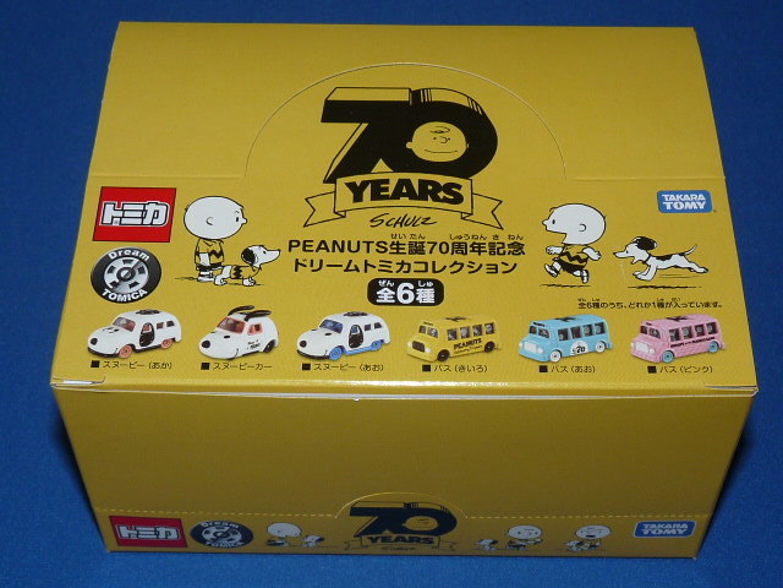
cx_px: 392
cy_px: 294
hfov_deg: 31.2
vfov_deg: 23.7
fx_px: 1402
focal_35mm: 62
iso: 100
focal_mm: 6.2
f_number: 3
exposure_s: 1/30
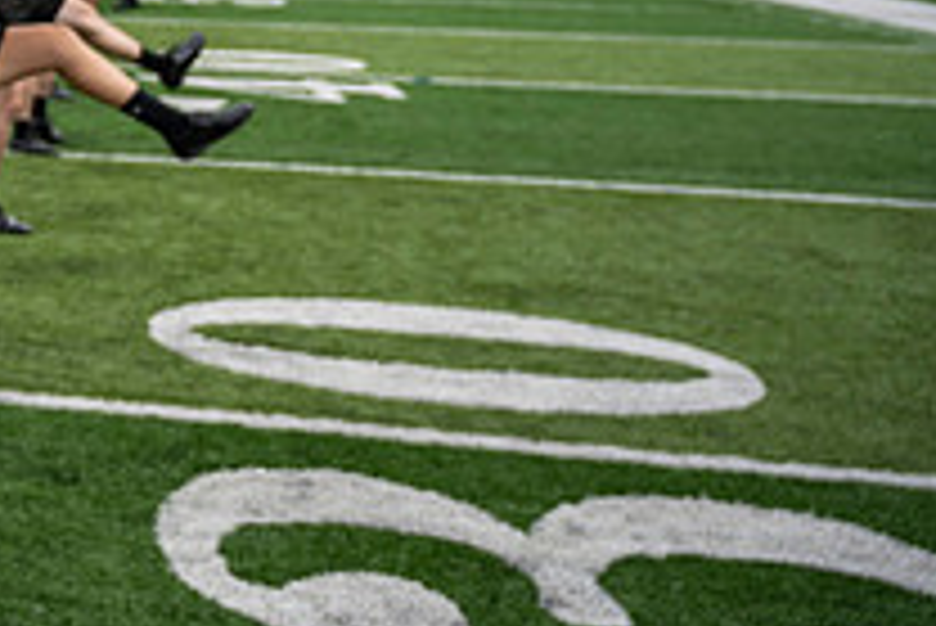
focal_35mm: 67
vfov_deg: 18.7
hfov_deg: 25.2
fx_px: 1743
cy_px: -214
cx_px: -333
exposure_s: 1/800
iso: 160
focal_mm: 24
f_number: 4
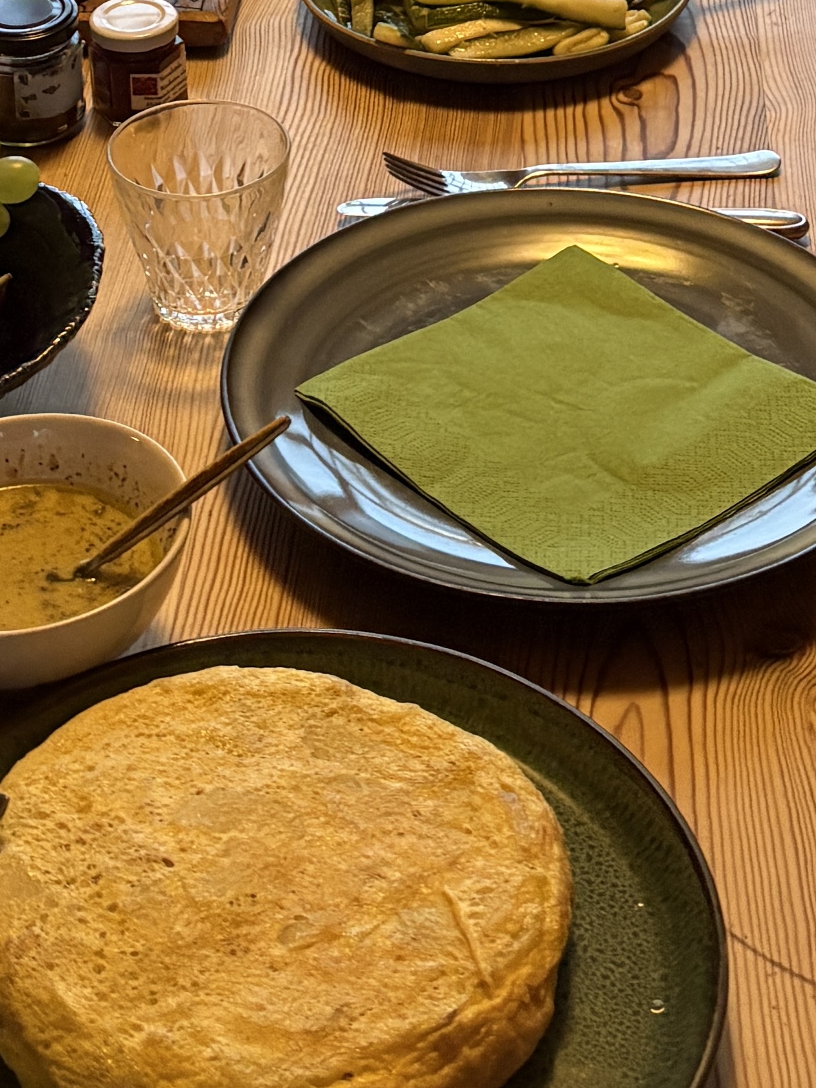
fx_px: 2358
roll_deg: +2.4
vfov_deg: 23.1
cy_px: -330
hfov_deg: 19.3
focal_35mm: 75
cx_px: 97
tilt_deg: -23.7
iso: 500
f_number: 1.6
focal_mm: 5.96
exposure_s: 1/50
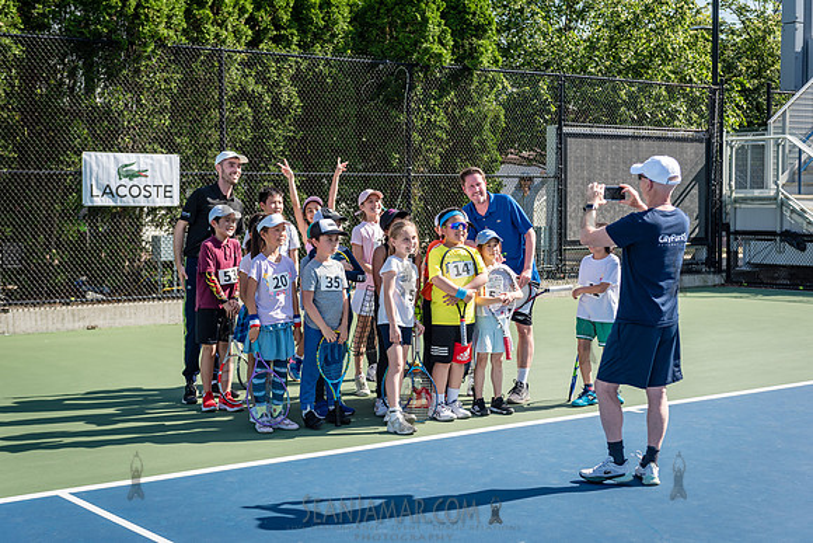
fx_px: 1275
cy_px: 272
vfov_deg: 24.0
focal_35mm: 56
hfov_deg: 35.4
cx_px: 406
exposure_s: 1/1000
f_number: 3.5
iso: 200
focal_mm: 56
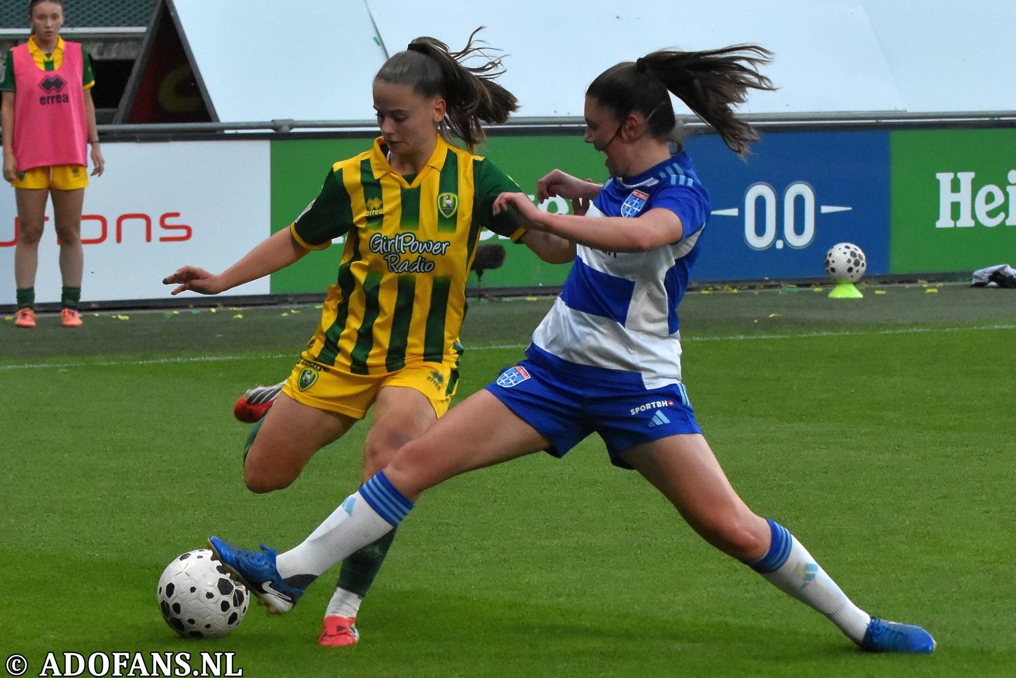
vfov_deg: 11.1
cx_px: 508
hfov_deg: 16.7
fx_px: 3471
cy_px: 339
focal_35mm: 123
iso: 3200
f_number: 4
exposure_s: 1/1000
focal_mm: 82
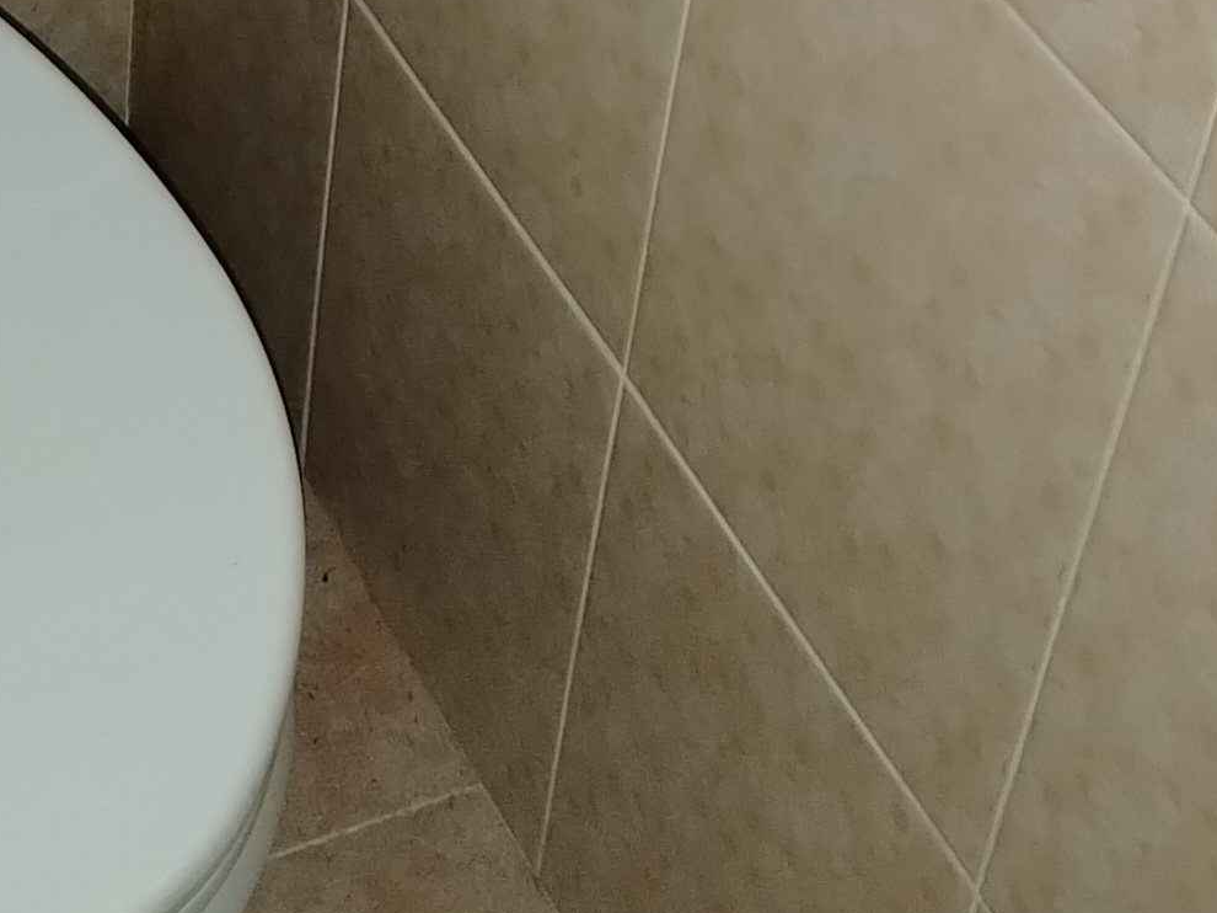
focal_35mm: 97
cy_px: -336
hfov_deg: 20.0
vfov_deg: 14.5
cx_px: 188
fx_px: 3409
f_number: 1.75
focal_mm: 5.25
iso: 2684
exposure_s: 1/33.3
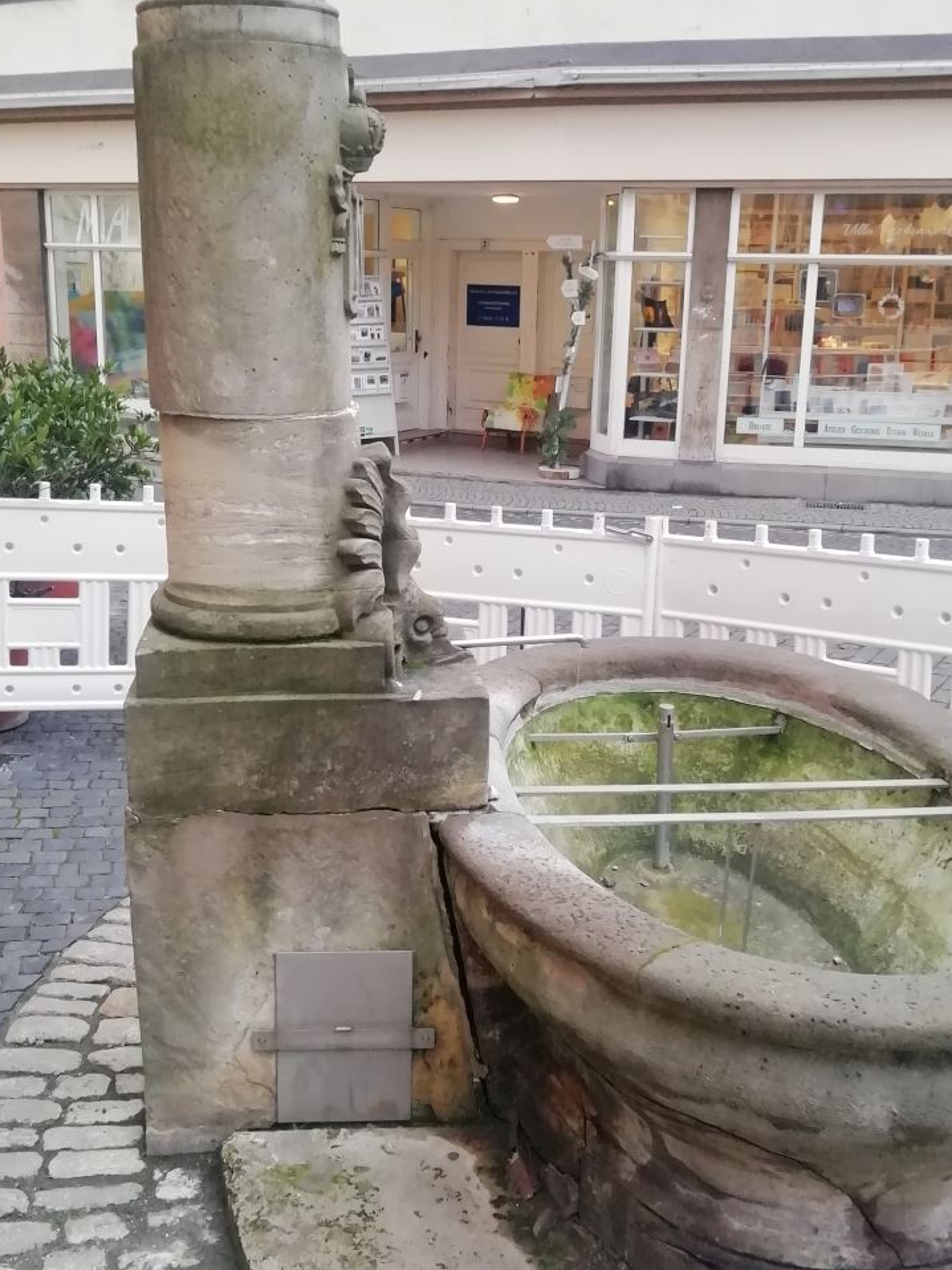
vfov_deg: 47.9
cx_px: 469
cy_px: 646
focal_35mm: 39
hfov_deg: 36.8
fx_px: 1431
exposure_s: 1/33.3
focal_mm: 3.21
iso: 200
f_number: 2.2
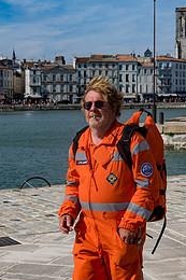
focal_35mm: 90
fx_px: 698
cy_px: 154
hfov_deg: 15.2
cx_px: 91
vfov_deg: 22.6
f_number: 10
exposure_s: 1/400
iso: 64
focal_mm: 52
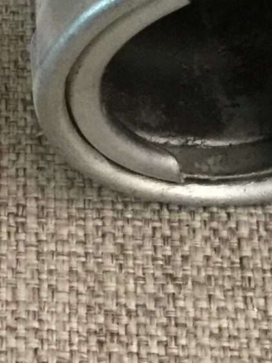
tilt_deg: -53.2
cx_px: -42
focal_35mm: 142
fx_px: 1488
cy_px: 21
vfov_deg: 13.7
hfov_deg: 10.3
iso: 125
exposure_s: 1/30
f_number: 2.4
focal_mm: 3.3
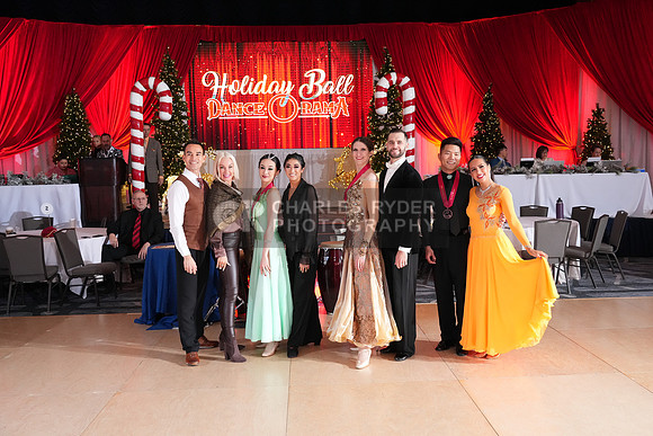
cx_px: 326
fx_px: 581
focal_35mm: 32
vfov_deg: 41.1
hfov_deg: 58.7
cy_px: 218
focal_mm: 32
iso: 3200
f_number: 4.5
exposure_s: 1/200
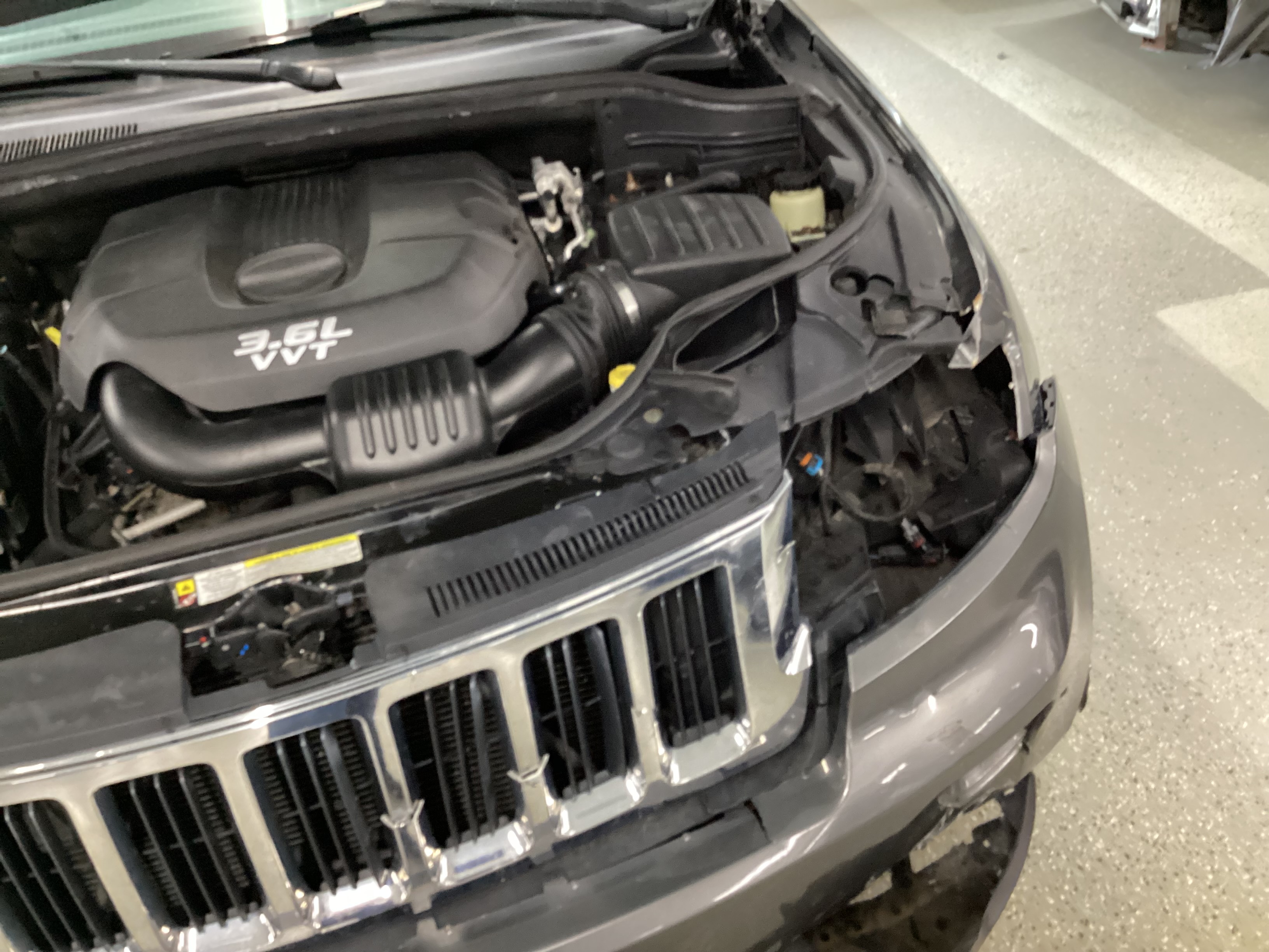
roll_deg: +7.1
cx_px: 634
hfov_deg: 58.4
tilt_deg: -35.6
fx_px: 1136
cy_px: 476
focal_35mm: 31
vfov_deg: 45.4
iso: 400
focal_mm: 3.3
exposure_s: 1/33
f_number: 2.4
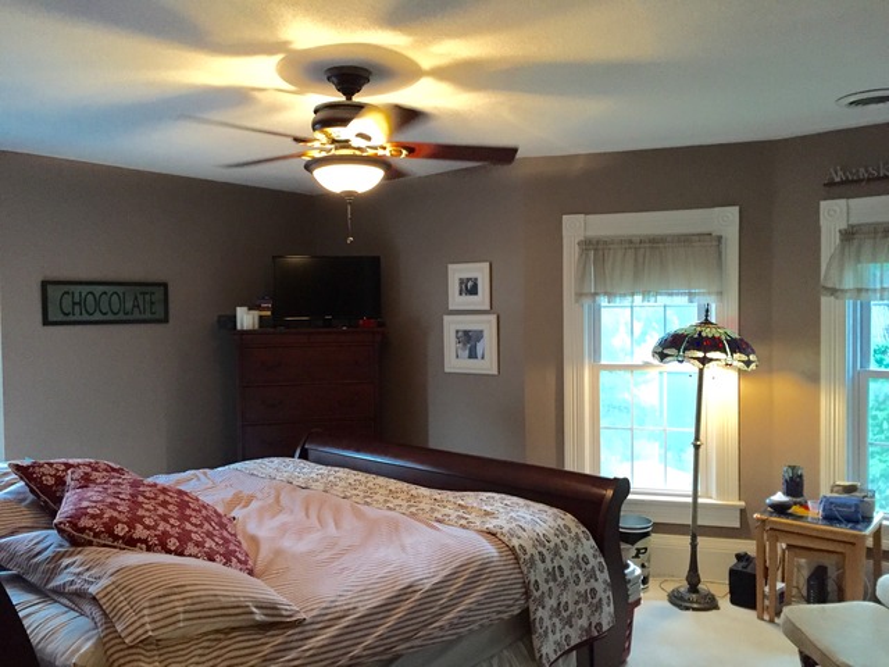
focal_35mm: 29
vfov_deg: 48.2
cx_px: 444
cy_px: 334
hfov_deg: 61.7
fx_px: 745
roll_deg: +0.4
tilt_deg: -1.9
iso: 250
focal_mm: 4.15
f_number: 2.2
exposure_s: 1/20
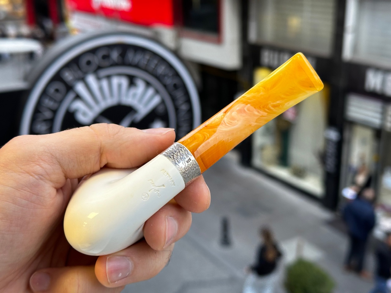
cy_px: 146
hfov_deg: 39.7
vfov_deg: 30.3
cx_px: 196
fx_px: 542
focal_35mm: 48
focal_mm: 6.86
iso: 125
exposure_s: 1/100
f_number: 1.78
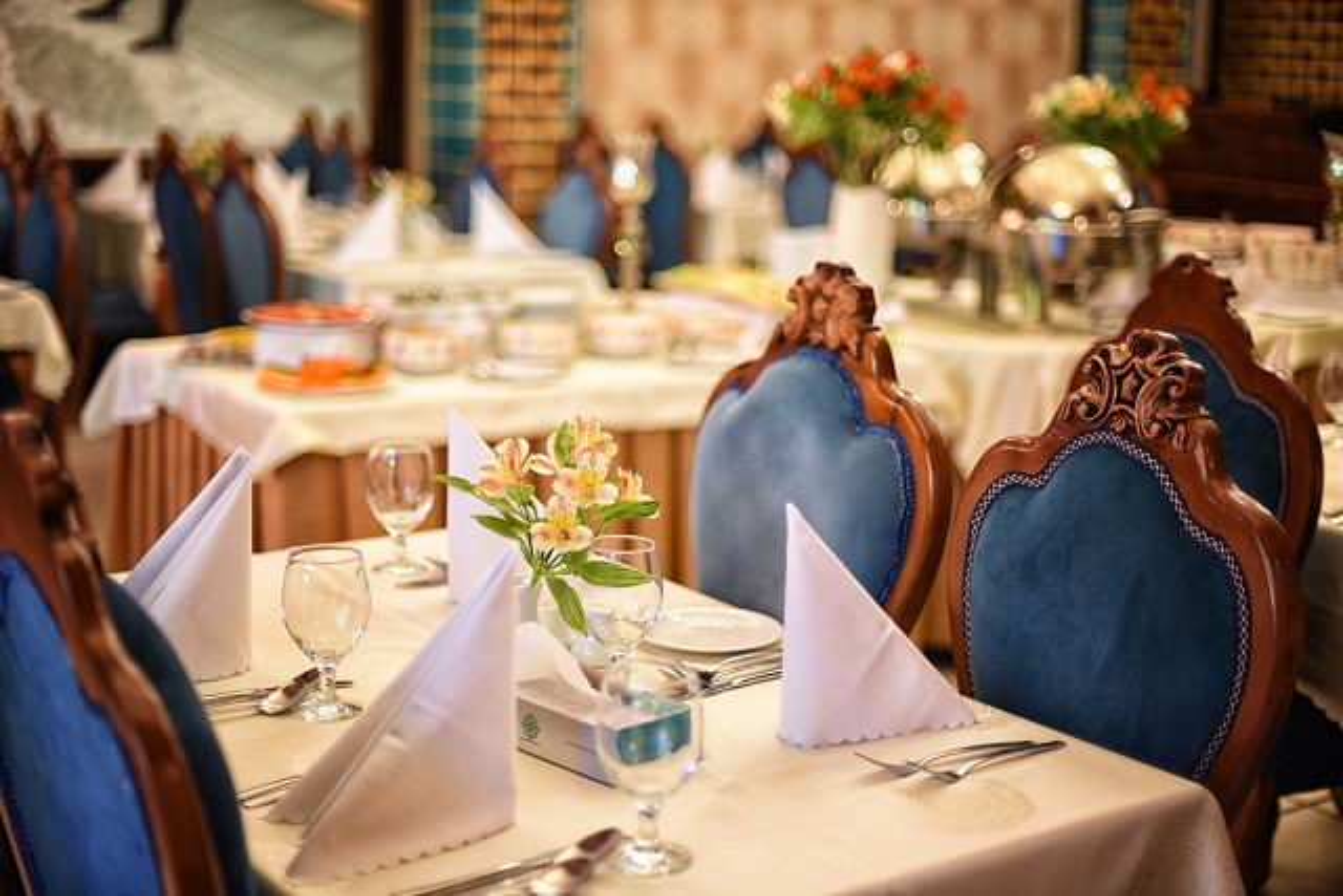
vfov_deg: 27.0
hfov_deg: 39.6
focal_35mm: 50
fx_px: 1866
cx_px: 672
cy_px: 448
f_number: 1.6
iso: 400
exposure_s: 1/80
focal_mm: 50
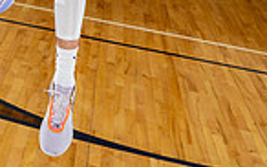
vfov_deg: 10.7
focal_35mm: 104
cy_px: -233
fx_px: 756
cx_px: 49
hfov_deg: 19.8
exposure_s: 1/250
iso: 400
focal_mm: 33
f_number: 5.6
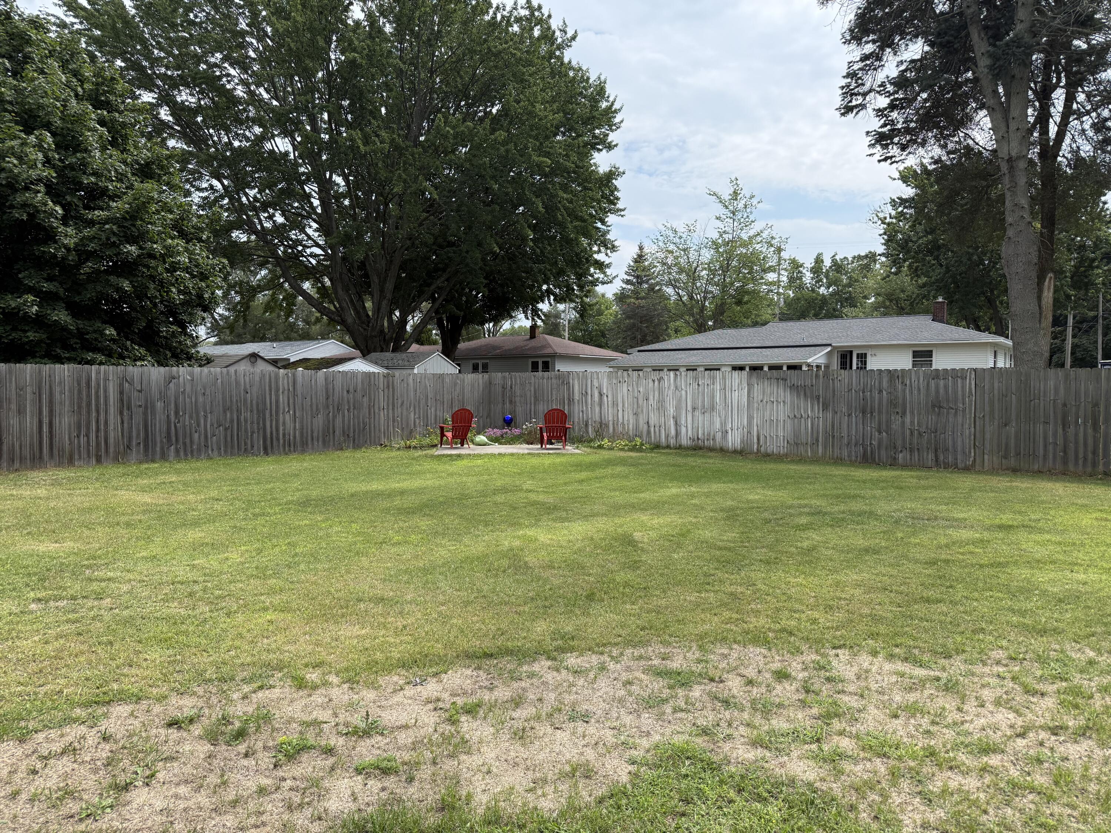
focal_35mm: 24
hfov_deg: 71.6
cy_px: 416
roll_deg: +0.0
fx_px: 770
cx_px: 556
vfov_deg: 56.8
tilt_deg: -2.7
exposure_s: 1/3279
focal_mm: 6.76
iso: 100
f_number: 1.78
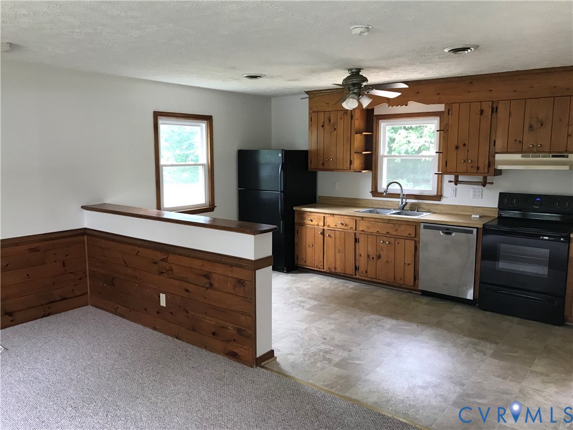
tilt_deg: -8.5
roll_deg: +0.3
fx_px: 463
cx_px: 286
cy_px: 215
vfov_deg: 49.7
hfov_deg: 63.4
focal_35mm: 28
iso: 32
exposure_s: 1/30
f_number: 1.8
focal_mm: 3.99
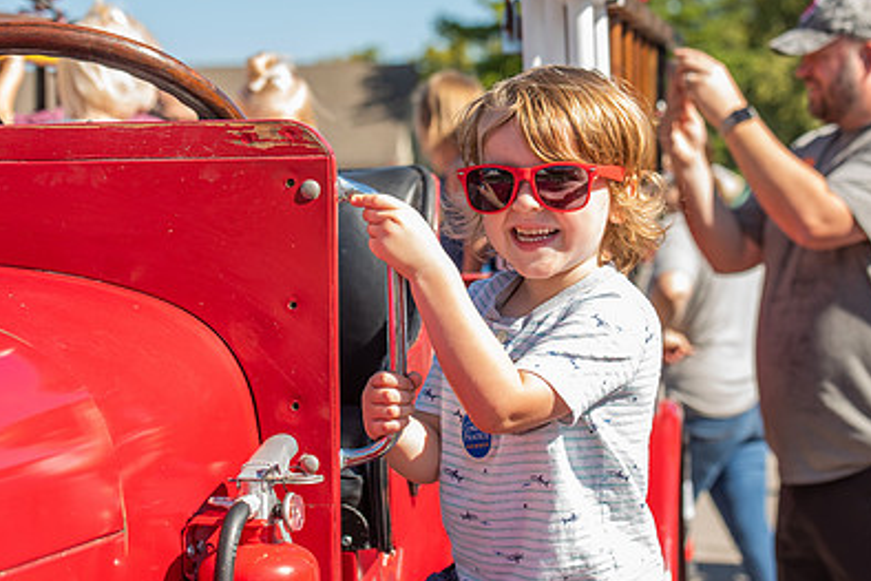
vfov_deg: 13.3
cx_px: 464
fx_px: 2493
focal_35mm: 103
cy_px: 235
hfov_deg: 19.8
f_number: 5.6
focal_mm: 70
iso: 125
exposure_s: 1/250
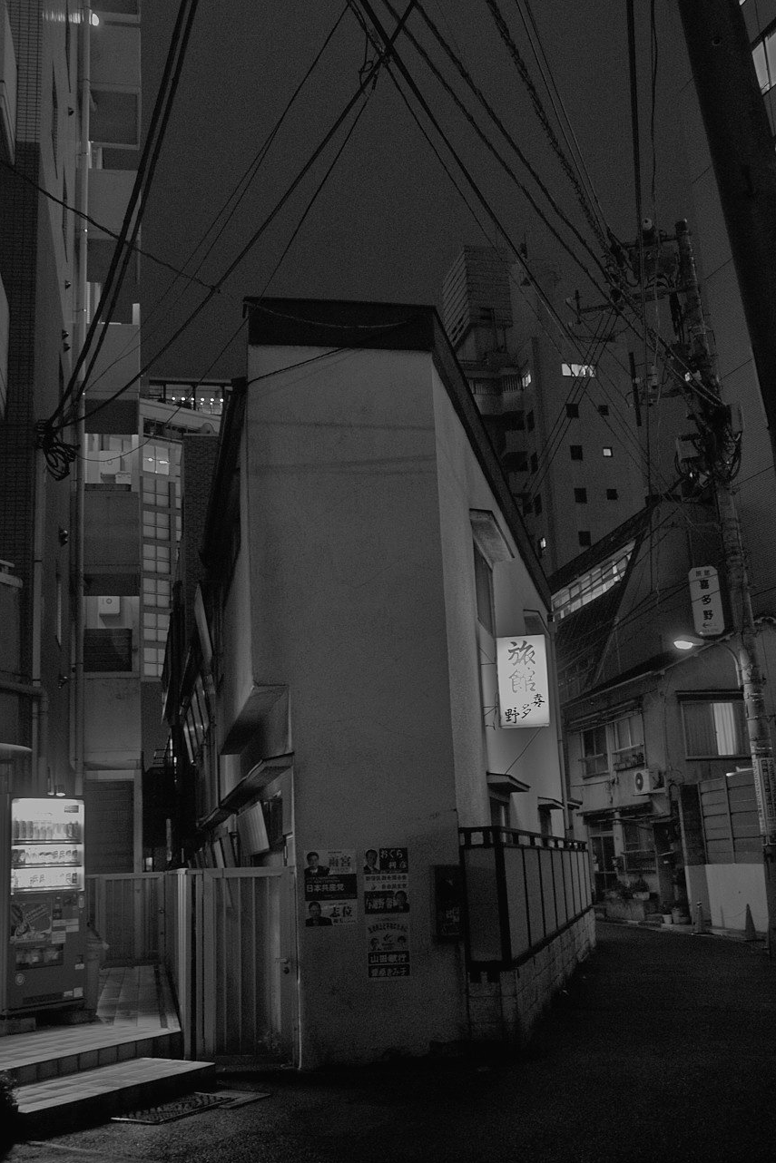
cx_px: 398
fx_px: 1131
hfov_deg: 37.9
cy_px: 582
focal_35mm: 35
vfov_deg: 54.4
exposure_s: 1/6
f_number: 4
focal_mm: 20
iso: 400
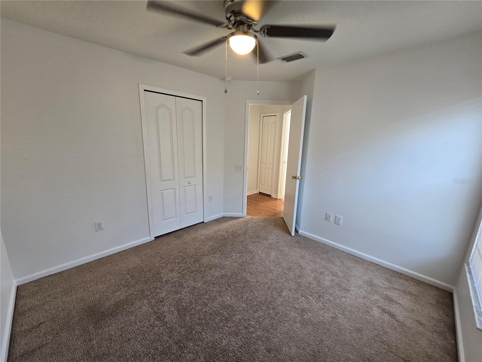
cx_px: 241
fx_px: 181
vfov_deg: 89.9
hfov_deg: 106.2
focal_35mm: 13
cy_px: 181
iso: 125
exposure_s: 1/60
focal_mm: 2.2
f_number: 2.2
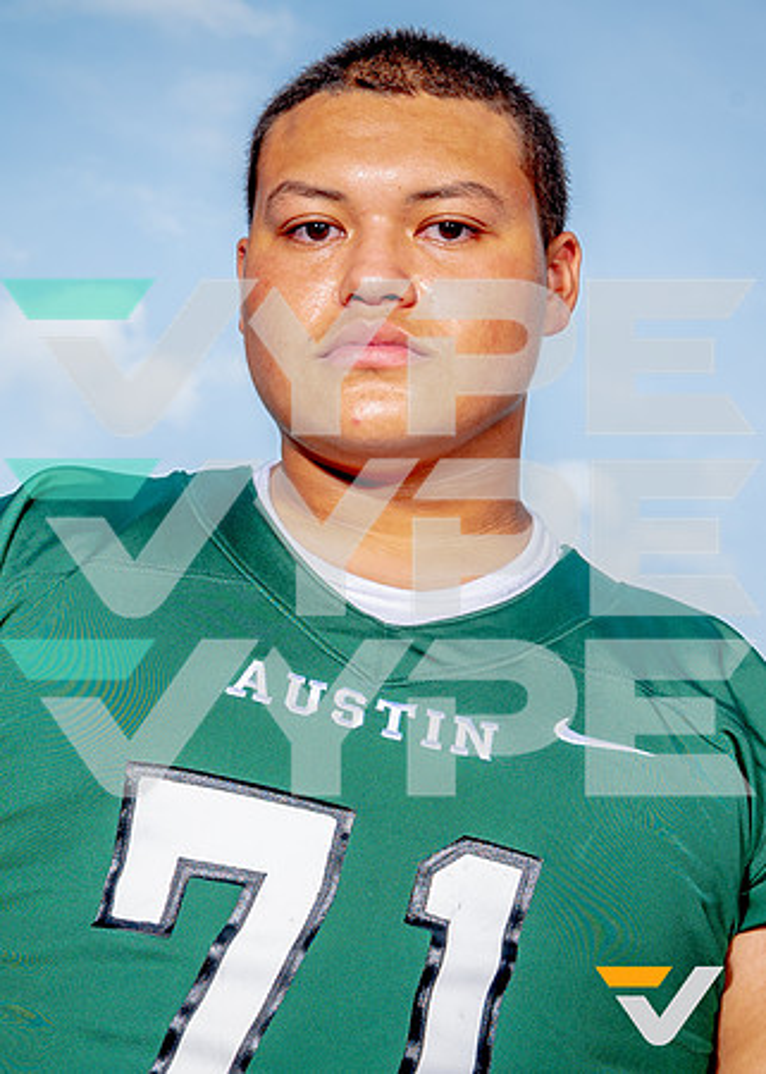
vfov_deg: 30.2
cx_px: 443
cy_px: 581
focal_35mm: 65
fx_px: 1992
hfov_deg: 21.7
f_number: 9.5
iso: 100
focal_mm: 38
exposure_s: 1/125
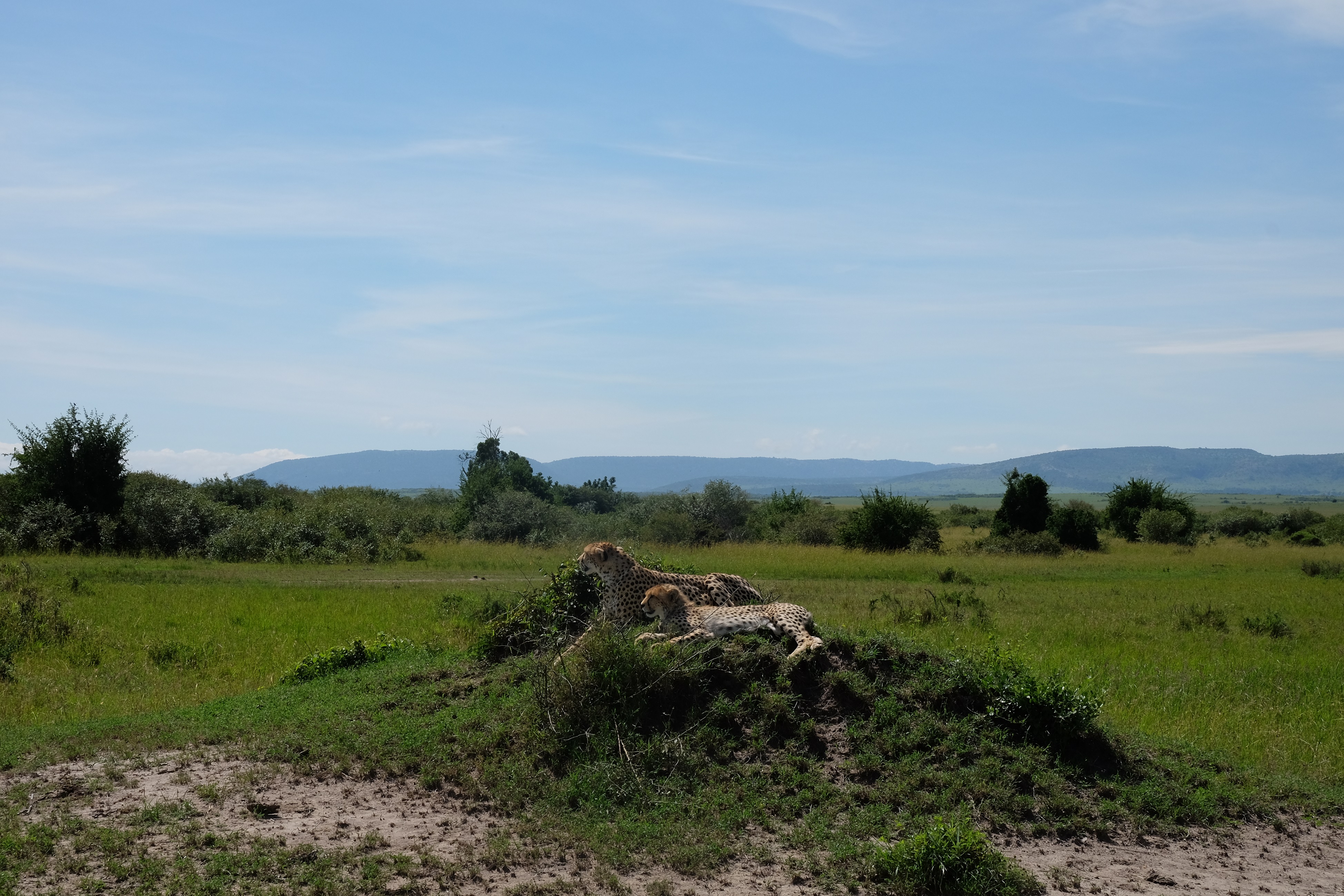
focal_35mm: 75
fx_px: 2800
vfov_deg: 18.2
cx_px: 672
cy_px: 448
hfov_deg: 27.0
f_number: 16
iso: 400
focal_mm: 50
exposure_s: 1/350
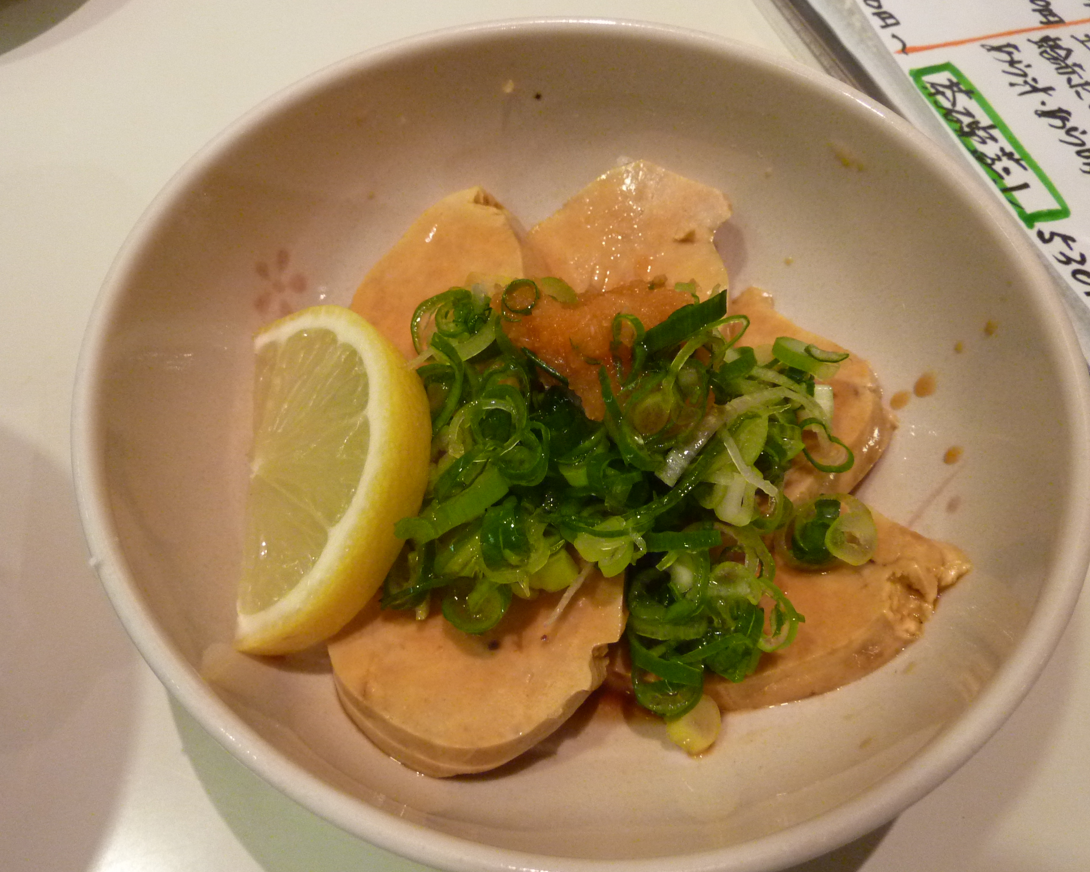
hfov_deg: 64.1
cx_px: 542
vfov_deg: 53.2
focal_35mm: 27
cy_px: 443
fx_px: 871
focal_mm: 4.1
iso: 400
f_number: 3.3
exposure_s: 1/30
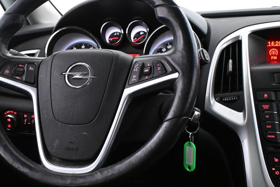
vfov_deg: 22.6
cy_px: 79
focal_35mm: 60
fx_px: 468
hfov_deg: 33.0
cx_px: 87
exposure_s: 1/40
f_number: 4.5
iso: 5600
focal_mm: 26.5
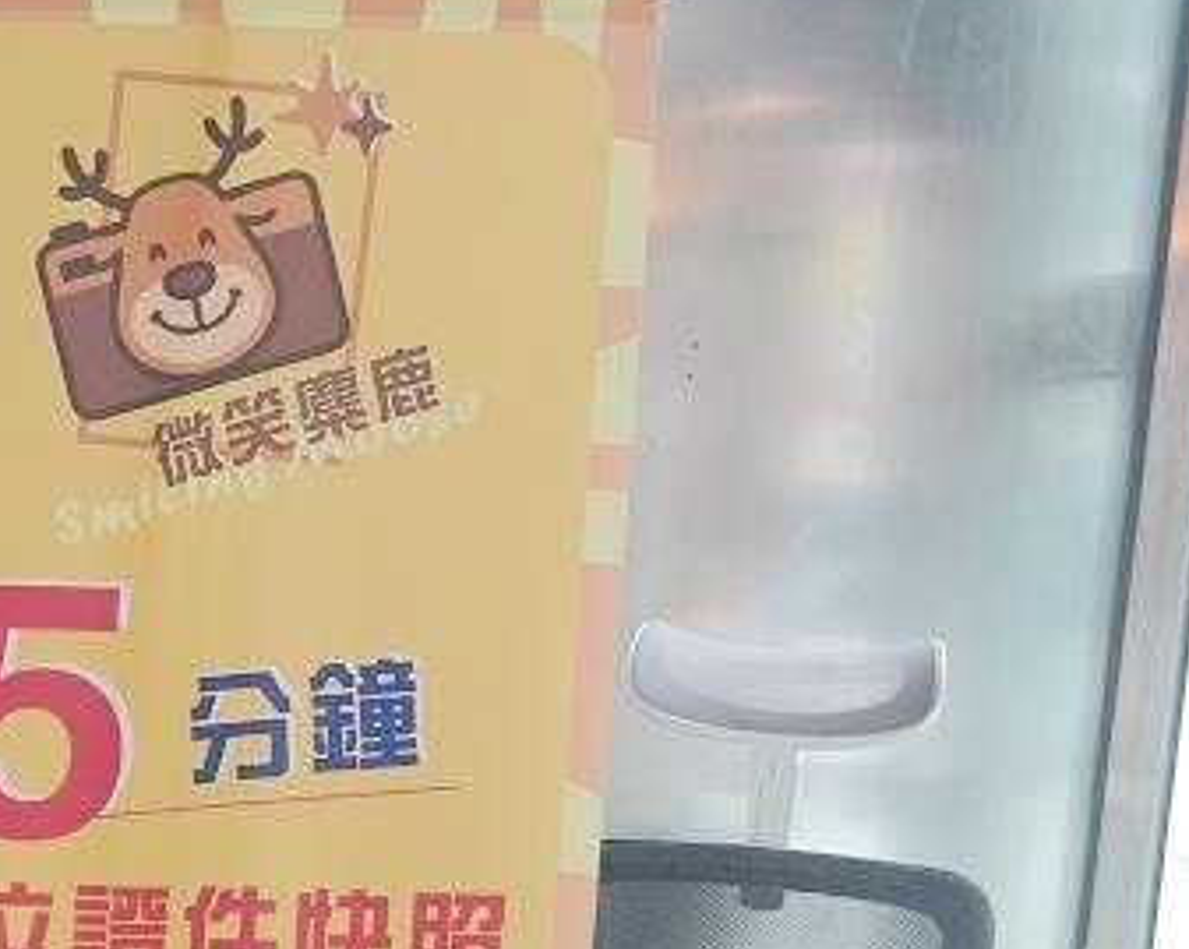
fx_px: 3410
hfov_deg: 17.2
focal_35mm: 97
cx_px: -769
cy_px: 1023
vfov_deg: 15.5
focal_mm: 29
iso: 1600
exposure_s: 1/160
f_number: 4
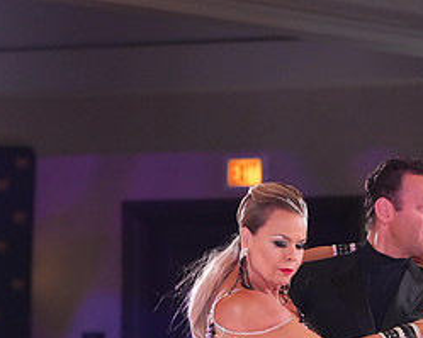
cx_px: 307
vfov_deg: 4.8
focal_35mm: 319
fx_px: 3992
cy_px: 465
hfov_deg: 6.1
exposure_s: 1/250
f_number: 5
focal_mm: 146
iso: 5000
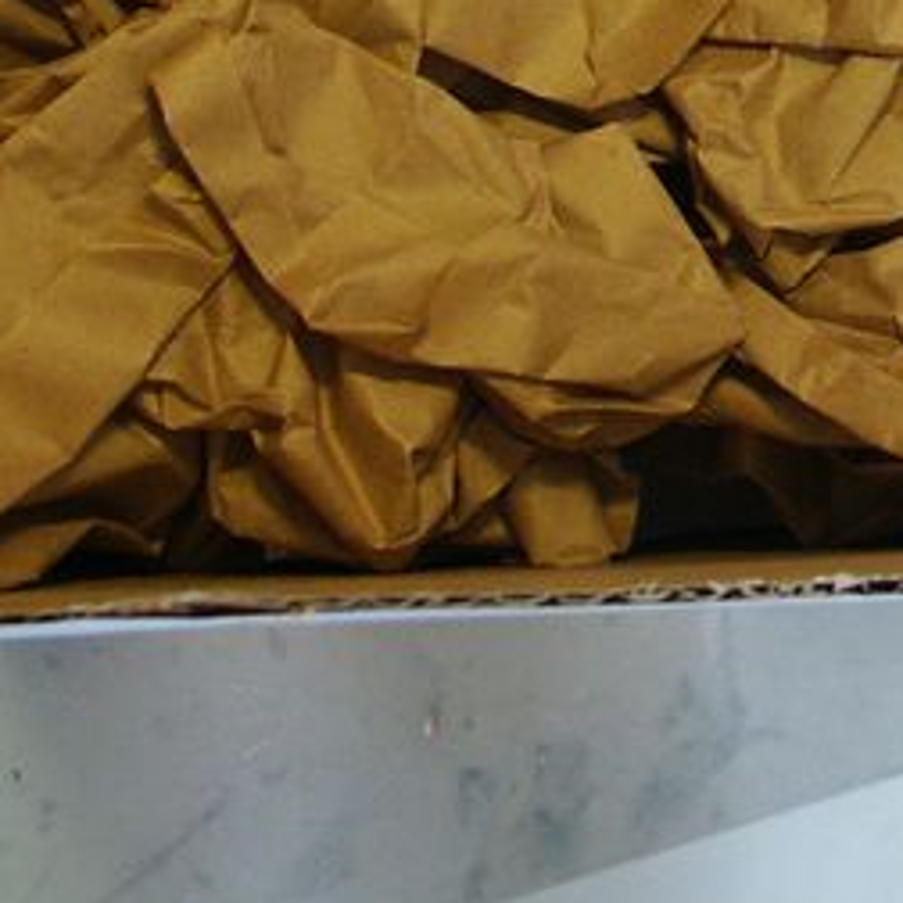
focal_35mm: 142
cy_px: -195
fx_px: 4191
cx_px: 1125
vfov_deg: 12.0
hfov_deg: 12.0
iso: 200
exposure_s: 1/15
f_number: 3.5
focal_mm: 11.6
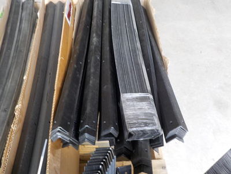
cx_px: 116
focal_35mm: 30
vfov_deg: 46.8
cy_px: 87
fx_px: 200
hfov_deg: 60.0
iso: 125
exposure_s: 1/40
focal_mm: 4.1
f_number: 3.3
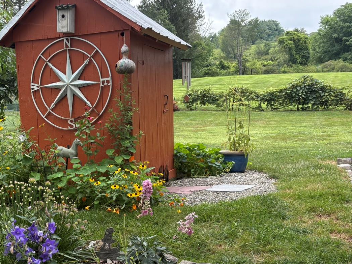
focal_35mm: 51
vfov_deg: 28.2
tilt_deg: -9.2
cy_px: 192
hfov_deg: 36.4
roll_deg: +3.0
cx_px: 80
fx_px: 519
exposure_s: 1/801
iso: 64
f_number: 1.6
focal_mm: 5.96
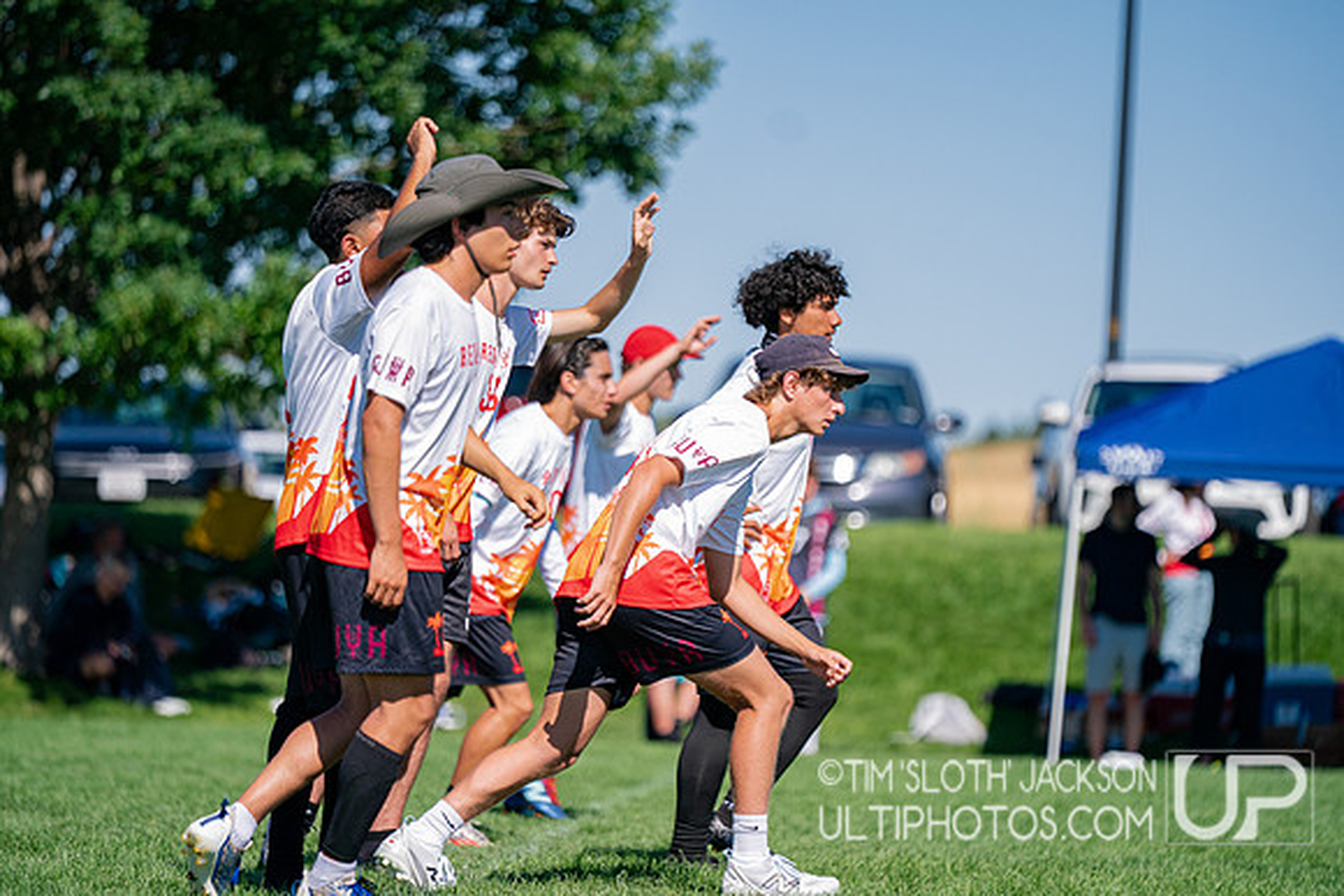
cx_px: 672
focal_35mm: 200
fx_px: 7468
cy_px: 448
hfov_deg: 10.3
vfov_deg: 6.9
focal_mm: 200
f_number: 2.8
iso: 400
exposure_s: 1/6400
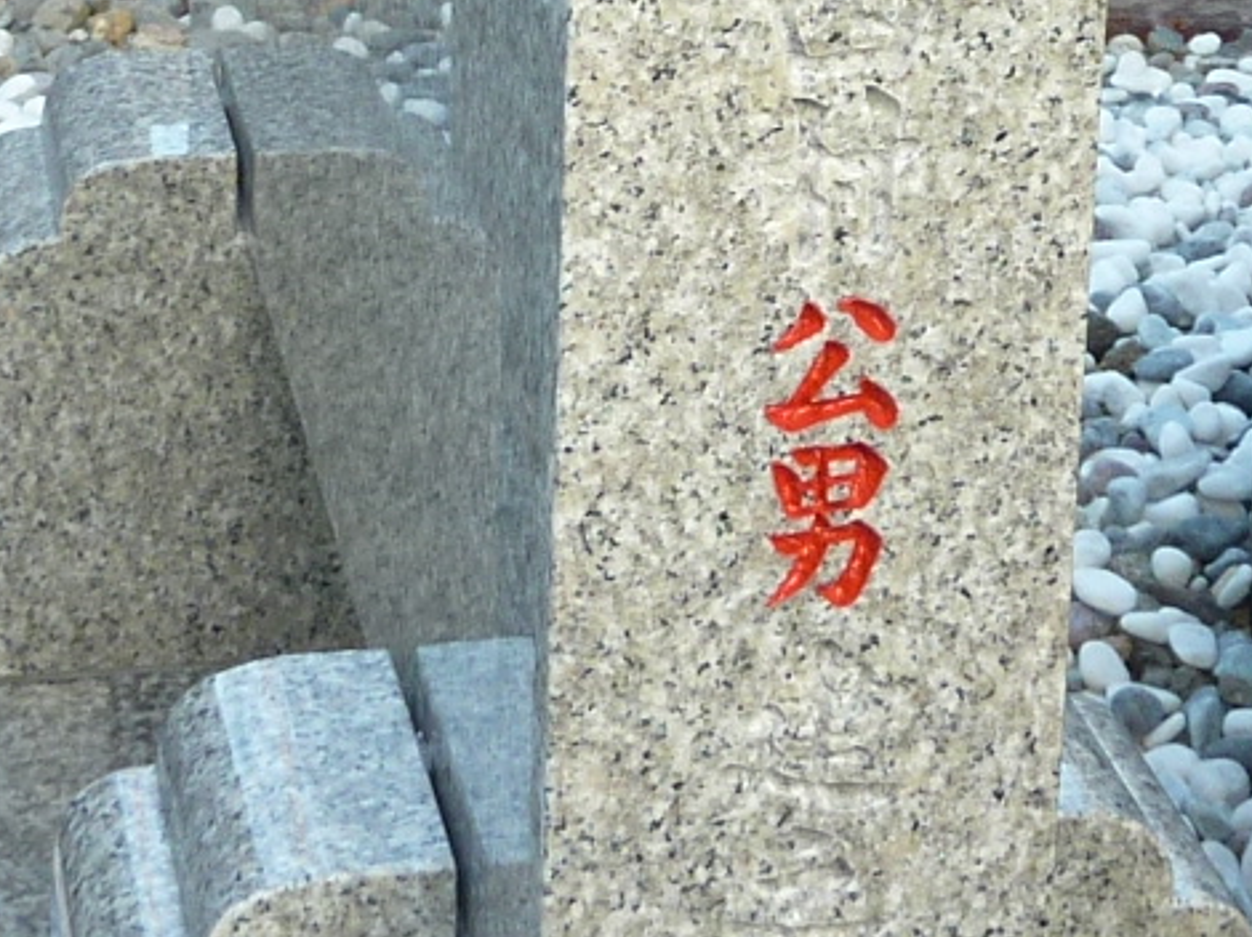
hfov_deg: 18.0
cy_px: -383
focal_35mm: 109
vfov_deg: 13.0
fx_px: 3940
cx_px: 818
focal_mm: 4.1
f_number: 3.3
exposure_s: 1/30
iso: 80
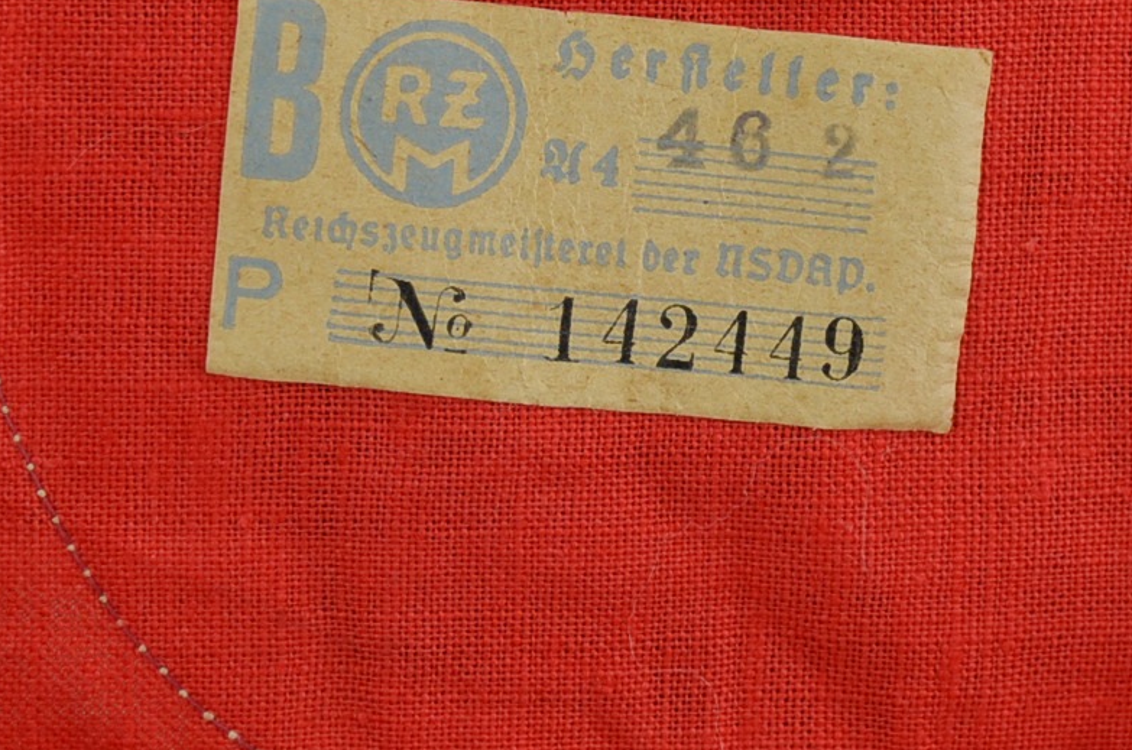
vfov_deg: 5.8
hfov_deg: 8.7
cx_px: 655
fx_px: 7407
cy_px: 195
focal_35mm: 236
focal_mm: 50
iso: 280
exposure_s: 1/125
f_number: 5.6
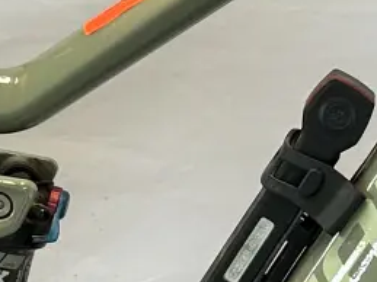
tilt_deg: -24.4
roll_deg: -1.1
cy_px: 308
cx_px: 98
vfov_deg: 7.6
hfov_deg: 10.2
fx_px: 2101
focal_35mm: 193
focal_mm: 5.7
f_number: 1.5
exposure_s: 1/121
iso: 64
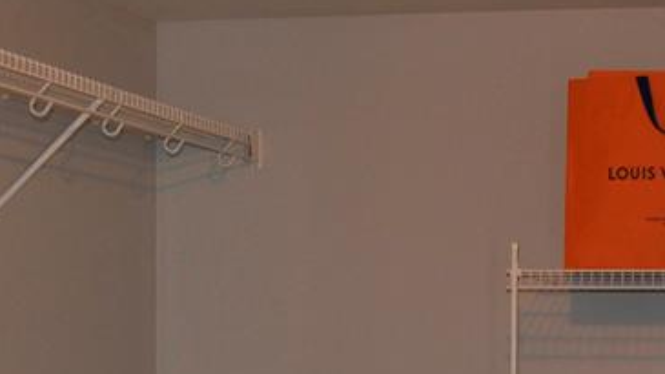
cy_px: 405
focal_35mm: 88
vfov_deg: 13.5
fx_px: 1551
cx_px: 725
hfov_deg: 22.8
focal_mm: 20
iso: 400
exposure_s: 1/60
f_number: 4
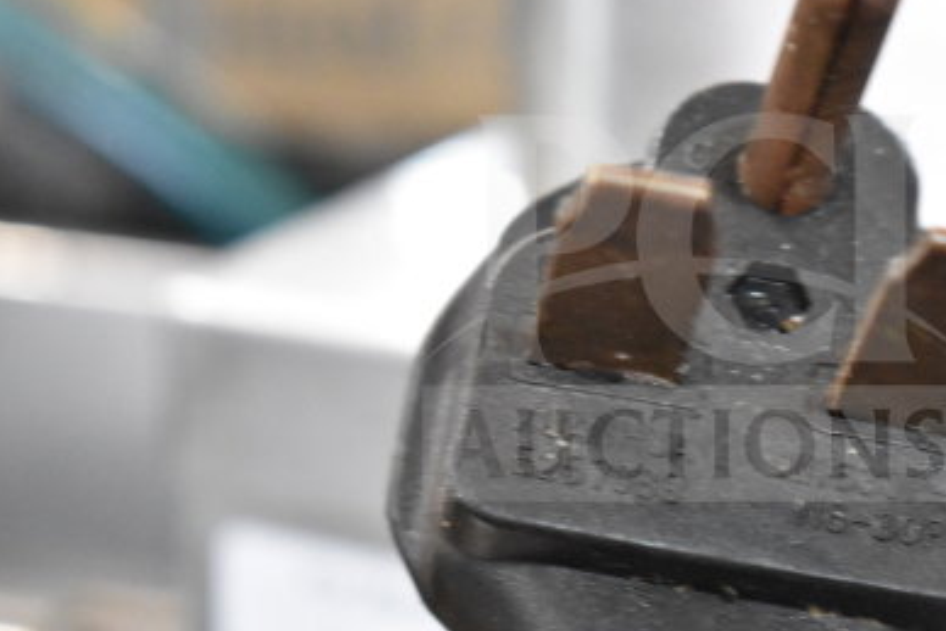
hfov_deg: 15.7
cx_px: 695
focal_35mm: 130
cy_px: 308
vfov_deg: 10.6
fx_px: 3412
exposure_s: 1/125
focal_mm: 55
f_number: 5.6
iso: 6400
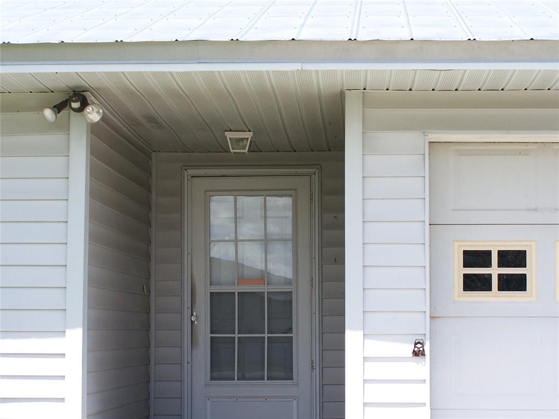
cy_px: 210
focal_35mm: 82
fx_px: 1324
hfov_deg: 23.8
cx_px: 280
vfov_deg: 18.0
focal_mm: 13.7
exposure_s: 1/500
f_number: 3.2
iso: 80
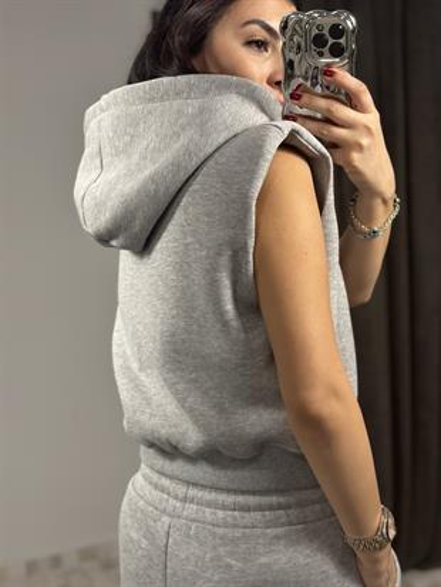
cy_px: 294
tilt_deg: -29.6
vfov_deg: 39.6
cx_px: 220
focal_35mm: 48
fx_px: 815
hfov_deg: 30.3
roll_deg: +7.3
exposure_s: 1/100
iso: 80
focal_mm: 6.86
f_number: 1.78
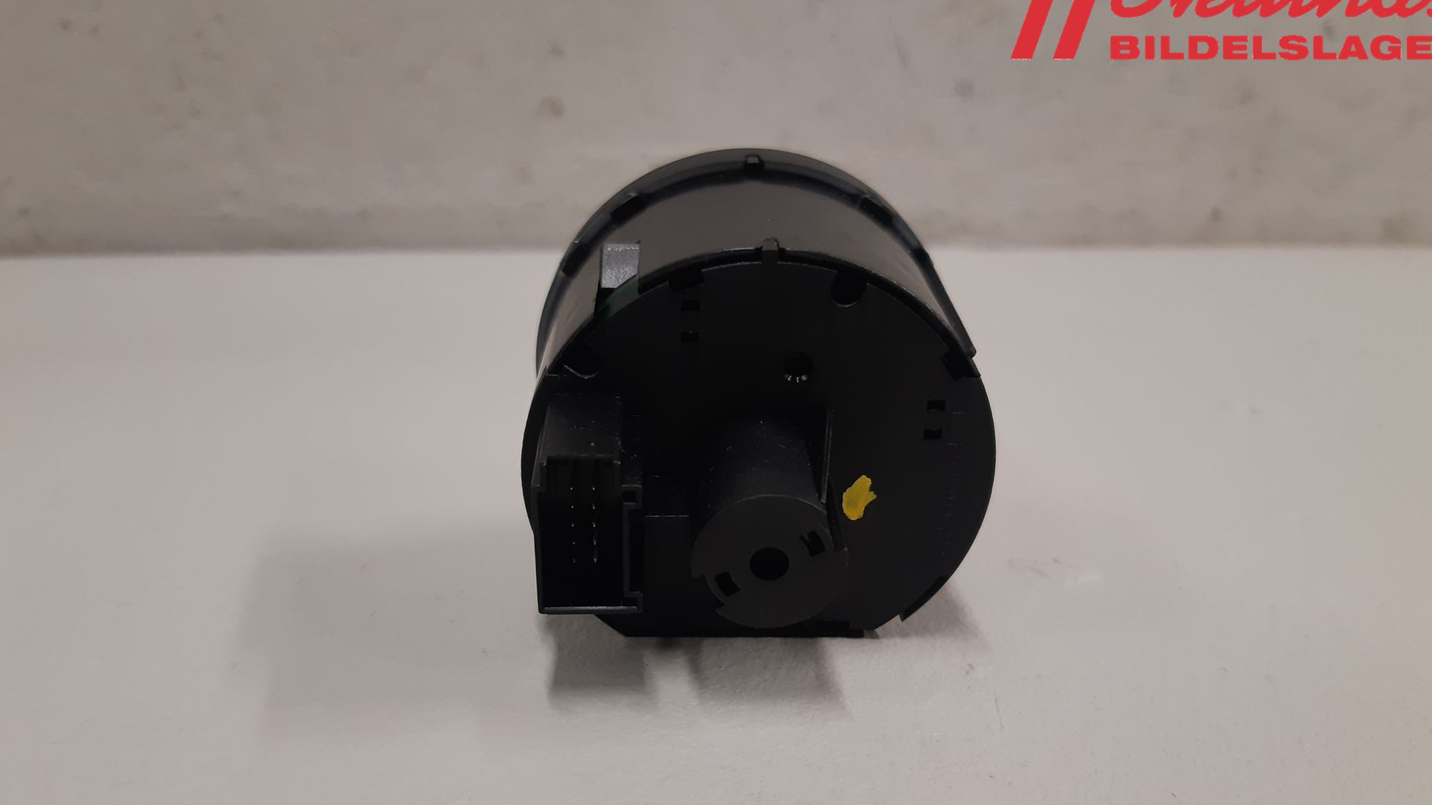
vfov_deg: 38.7
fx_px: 1139
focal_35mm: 30
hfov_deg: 64.3
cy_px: 502
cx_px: 707
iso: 125
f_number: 1.7
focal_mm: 3.93
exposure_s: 1/50
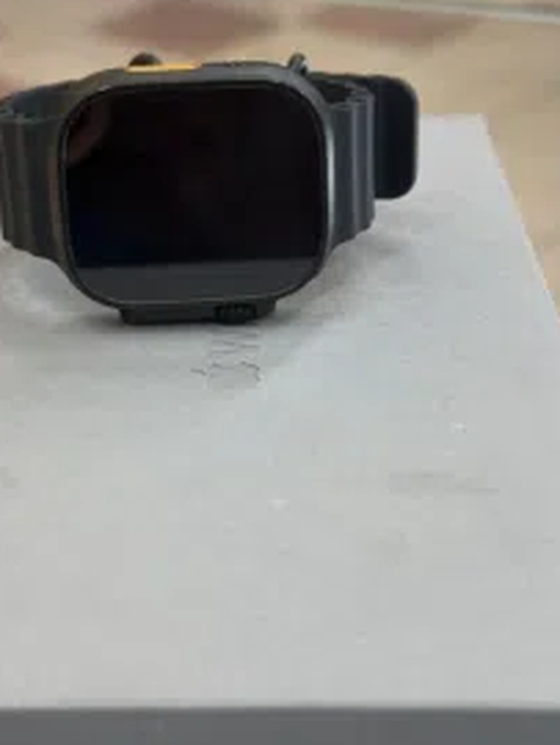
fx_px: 1529
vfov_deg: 27.4
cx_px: 229
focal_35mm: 71
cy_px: 422
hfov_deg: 20.7
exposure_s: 1/238
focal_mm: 6.86
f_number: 1.78
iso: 80
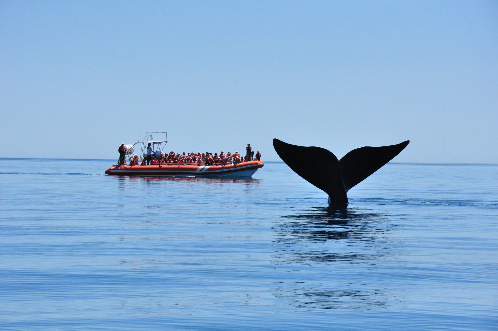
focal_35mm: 158
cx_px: 249
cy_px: 166
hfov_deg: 13.1
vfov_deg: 8.7
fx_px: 2176
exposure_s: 1/2500
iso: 1000
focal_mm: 105
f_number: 13
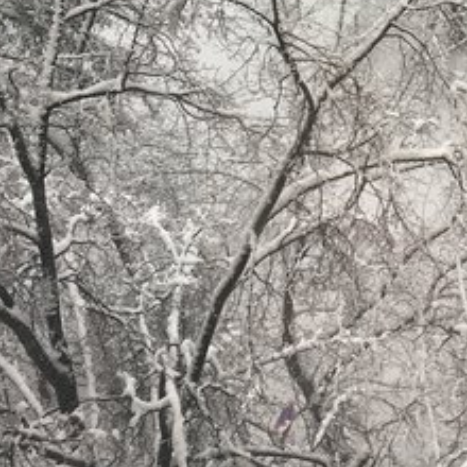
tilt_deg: -24.3
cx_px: 446
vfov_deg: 17.6
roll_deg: +0.5
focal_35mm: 93
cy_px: -134
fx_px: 1419
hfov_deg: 18.3
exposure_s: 1/100
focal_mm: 4.15
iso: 32
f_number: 2.2
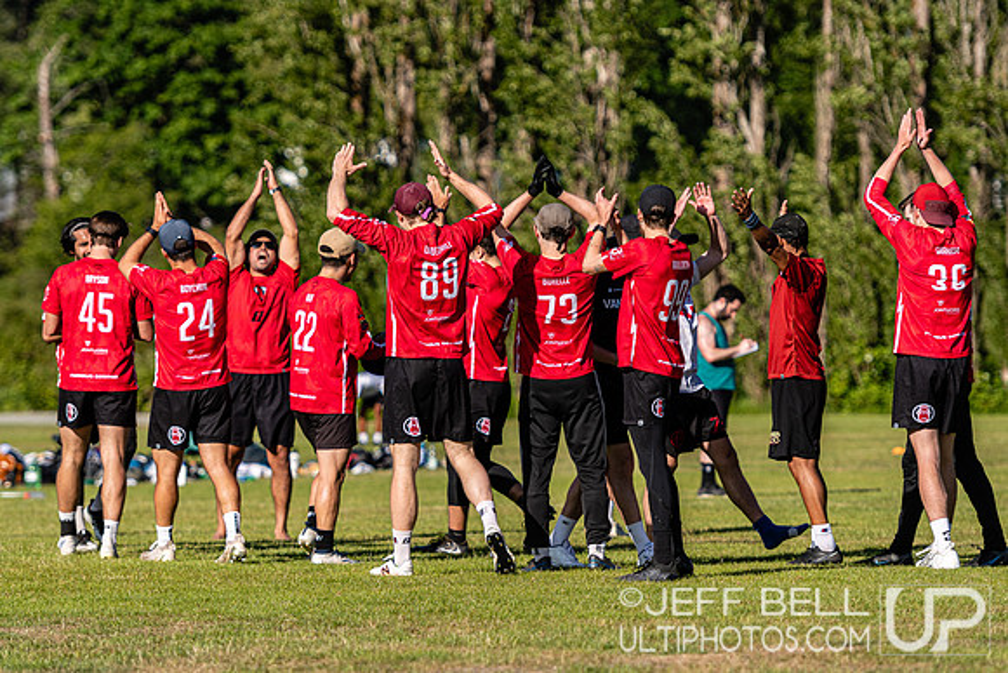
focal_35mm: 225
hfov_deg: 9.1
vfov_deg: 6.1
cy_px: 336
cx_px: 504
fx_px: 6301
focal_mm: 150
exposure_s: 1/2000
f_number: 3.2
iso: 100
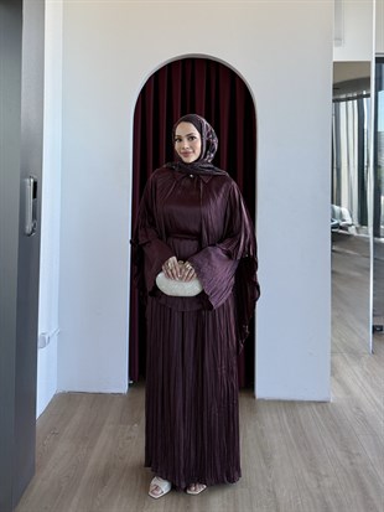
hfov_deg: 56.8
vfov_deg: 71.6
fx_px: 355
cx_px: 192
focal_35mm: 24
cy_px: 256
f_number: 1.78
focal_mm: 6.76
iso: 125
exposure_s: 1/121
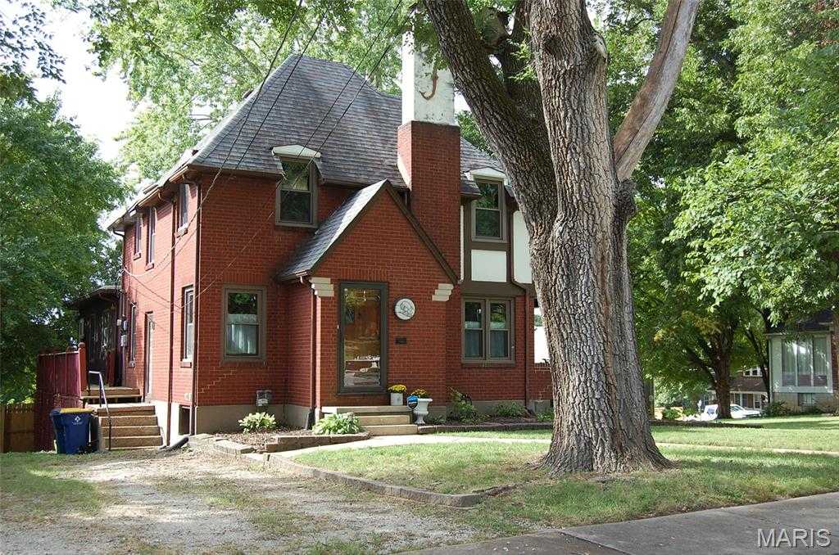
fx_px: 907
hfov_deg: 49.6
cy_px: 278
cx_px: 420
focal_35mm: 39
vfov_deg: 34.1
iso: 200
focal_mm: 26
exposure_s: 1/125
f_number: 5.6
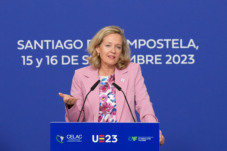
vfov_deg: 6.9
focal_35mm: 200
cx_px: 114
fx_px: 1261
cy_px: 76
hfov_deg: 10.3
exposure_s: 1/500
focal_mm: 200
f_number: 4.5
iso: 1600
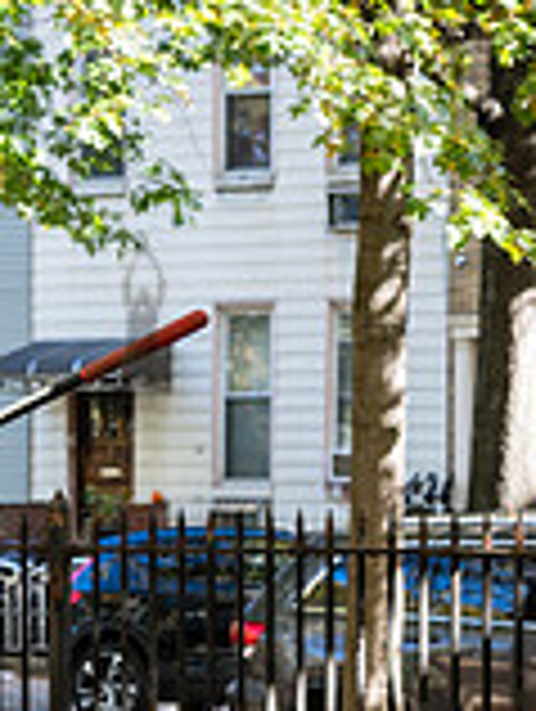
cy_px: 675
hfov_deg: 9.5
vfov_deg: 12.5
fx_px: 3212
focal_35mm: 156
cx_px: 303
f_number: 4
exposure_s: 1/250
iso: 500
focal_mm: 39
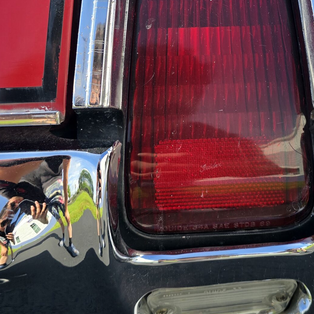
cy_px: 71
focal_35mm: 50
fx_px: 513
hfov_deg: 33.6
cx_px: 218
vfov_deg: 33.2
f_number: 1.7
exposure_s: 1/311
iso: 12
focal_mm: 6.3
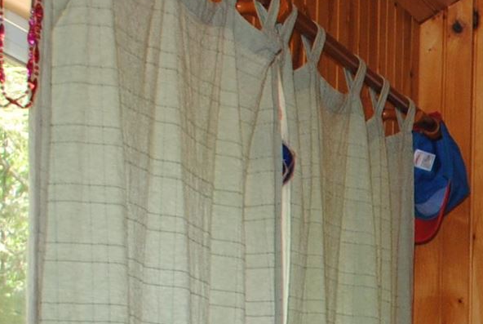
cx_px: 907
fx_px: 1882
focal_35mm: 140
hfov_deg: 13.0
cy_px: 502
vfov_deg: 9.5
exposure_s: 1/60
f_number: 3.5
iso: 200
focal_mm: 18
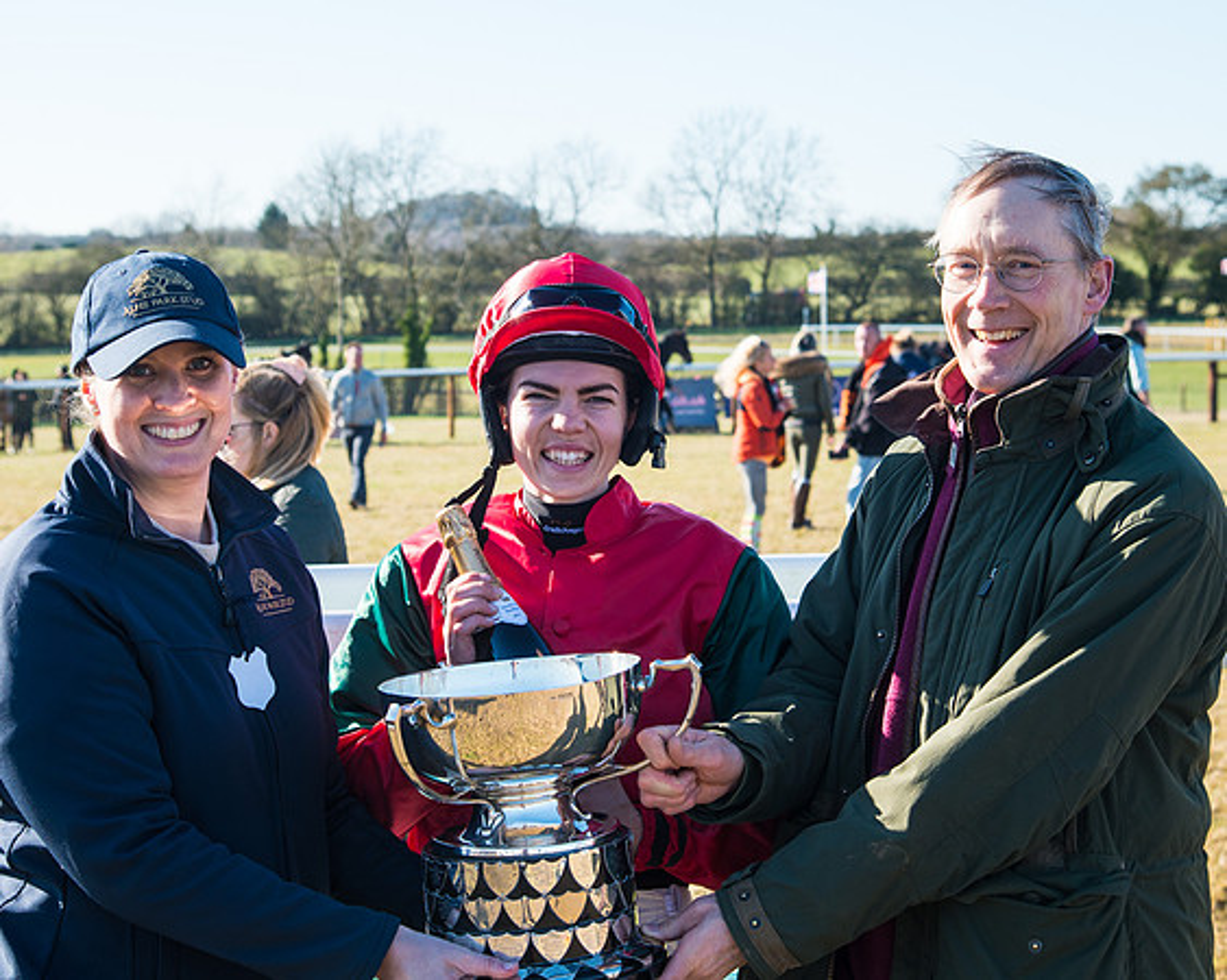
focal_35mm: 80
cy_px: 313
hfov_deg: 23.9
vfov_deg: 19.1
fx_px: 2897
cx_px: 579
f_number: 5
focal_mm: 52
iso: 125
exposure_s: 1/250
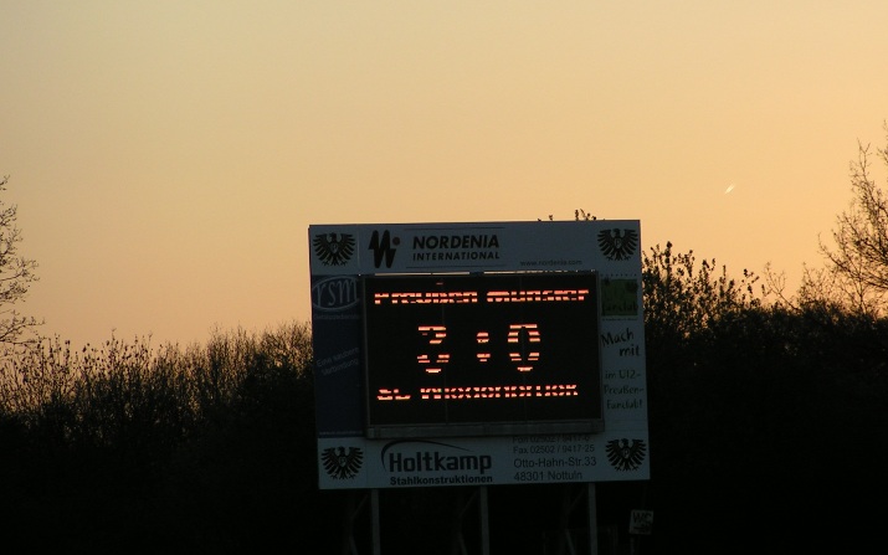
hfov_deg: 6.8
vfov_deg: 4.3
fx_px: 7430
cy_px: 243
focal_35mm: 307
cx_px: 496
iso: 50
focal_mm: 39.6
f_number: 3.5
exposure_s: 1/400
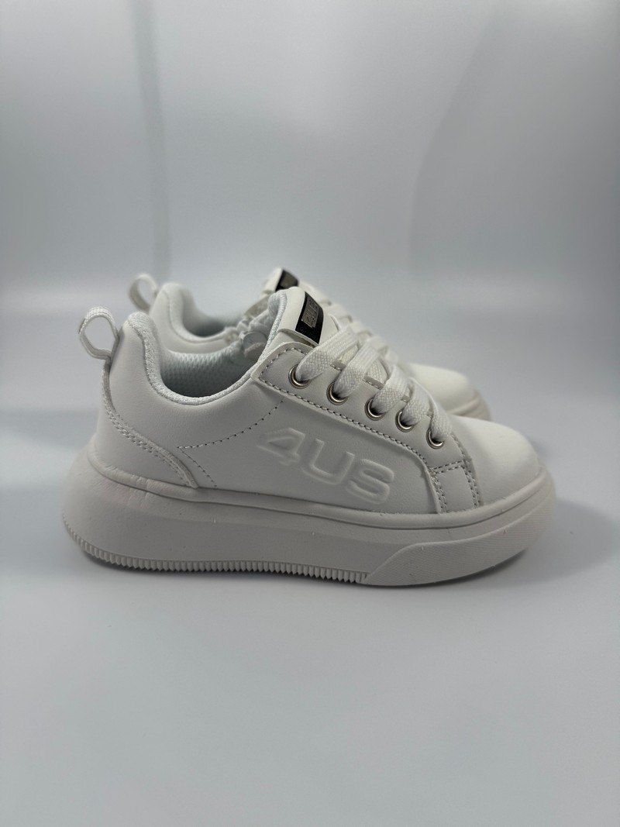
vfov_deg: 71.6
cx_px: 310
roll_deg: -1.9
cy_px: 414
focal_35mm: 24
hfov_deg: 56.8
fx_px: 573
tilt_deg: -19.9
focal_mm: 6.76
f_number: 1.78
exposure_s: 1/607
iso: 80
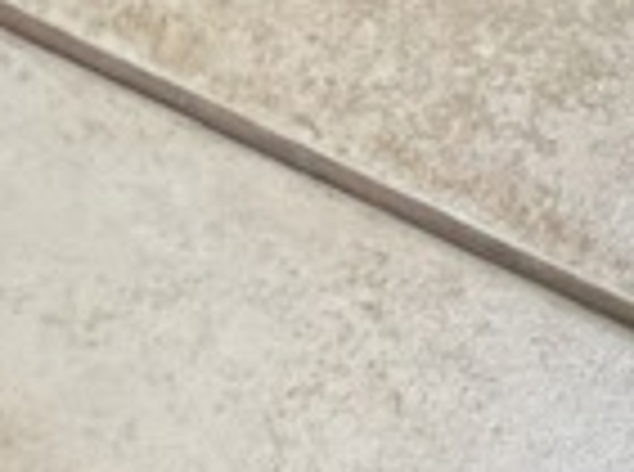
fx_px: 2411
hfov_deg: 13.0
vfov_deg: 11.2
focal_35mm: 132
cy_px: 207
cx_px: 1281
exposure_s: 1/50
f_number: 1.8
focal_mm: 3
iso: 100
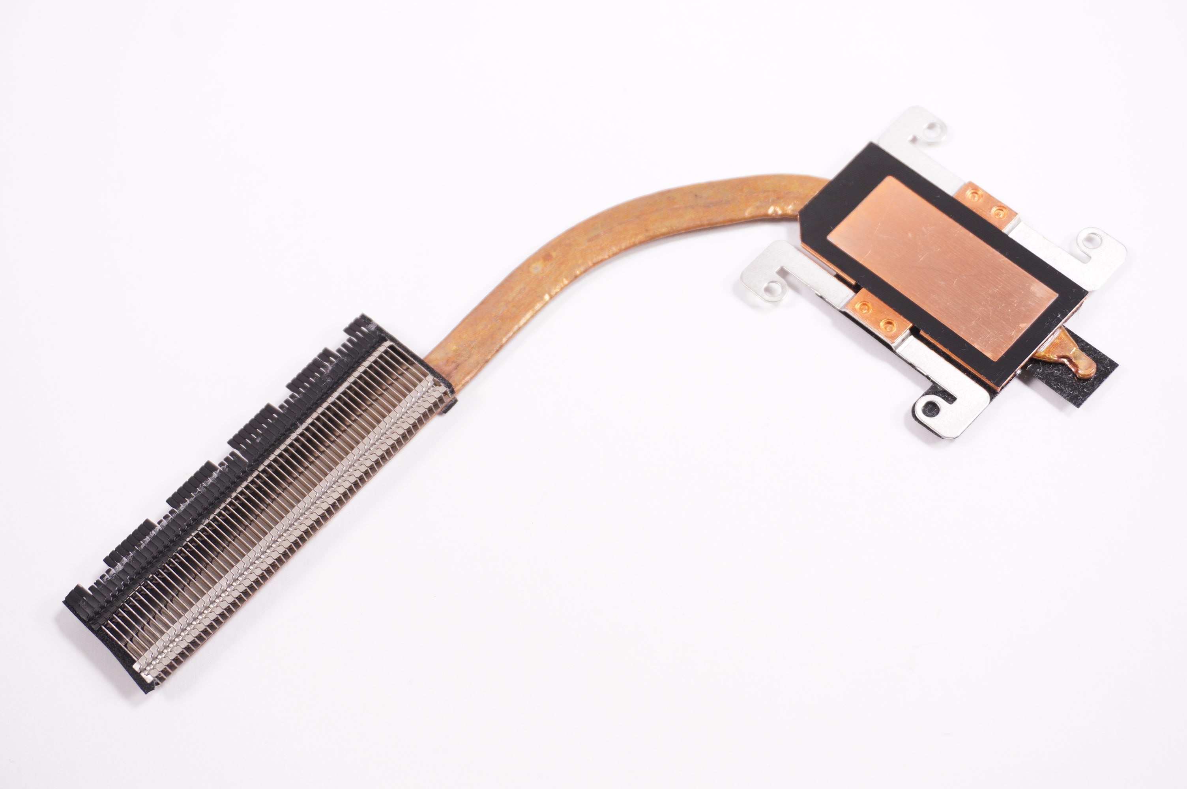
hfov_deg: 38.9
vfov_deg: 26.4
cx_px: 594
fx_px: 1680
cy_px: 394
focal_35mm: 51
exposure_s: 1/250
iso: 800
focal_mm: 34
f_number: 5.6
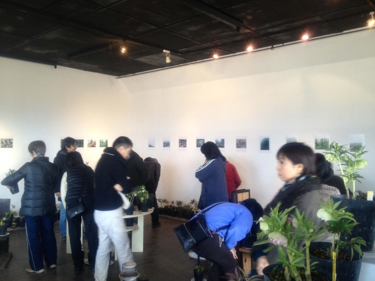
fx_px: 379
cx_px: 188
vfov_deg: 40.7
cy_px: 140
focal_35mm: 35
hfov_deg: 52.6
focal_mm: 4.28
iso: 64
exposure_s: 1/20
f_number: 2.4
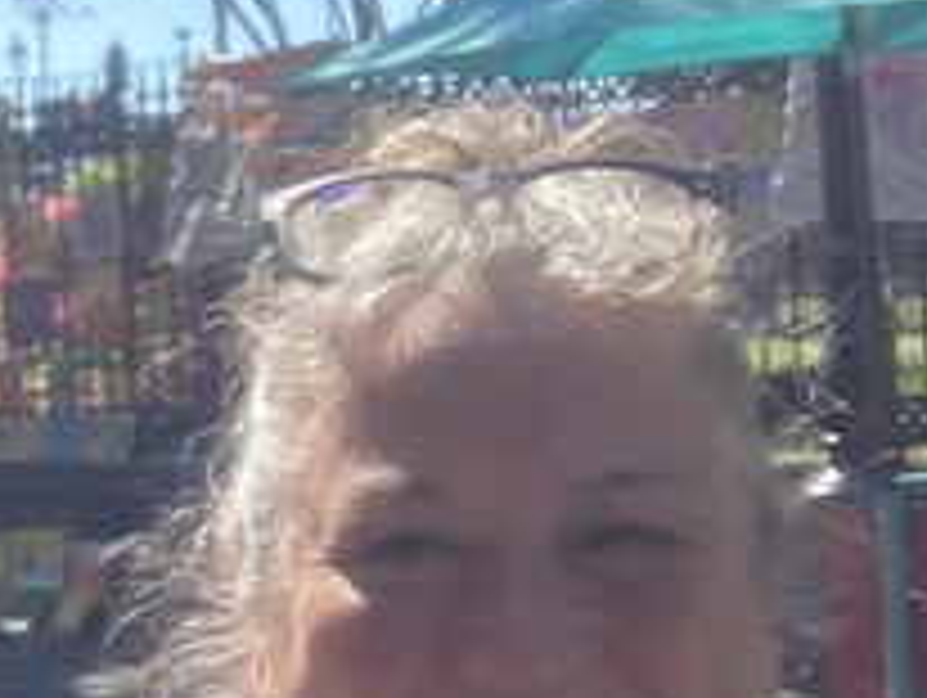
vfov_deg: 12.0
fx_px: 3325
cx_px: -405
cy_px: 349
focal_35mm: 124
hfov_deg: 14.9
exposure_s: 1/287
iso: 20
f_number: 2.2
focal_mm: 2.87
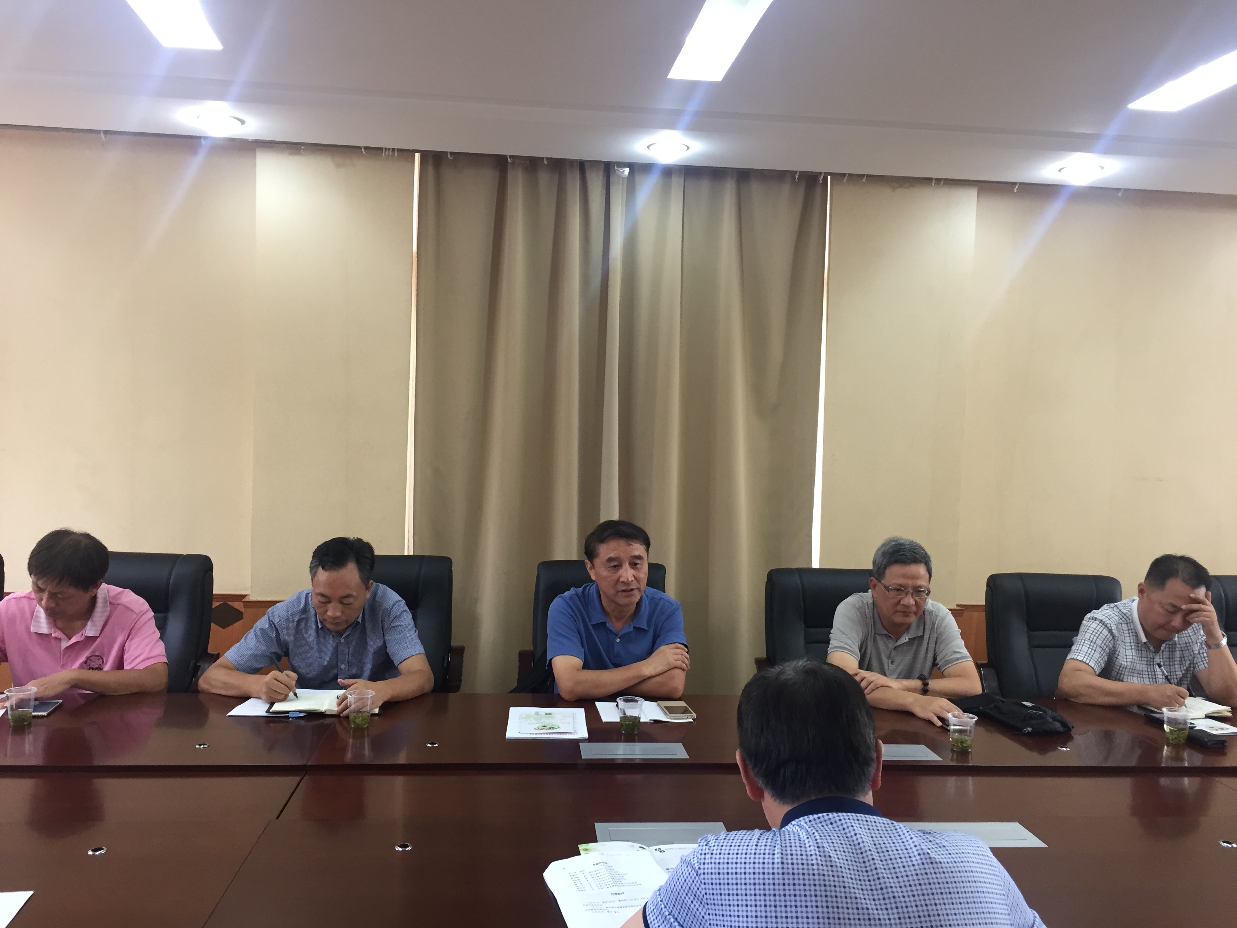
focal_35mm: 29
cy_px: 464
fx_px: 1036
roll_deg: -1.9
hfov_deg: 61.7
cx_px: 618
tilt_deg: -1.9
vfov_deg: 48.2
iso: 125
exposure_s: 1/33
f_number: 2.2
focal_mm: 4.15
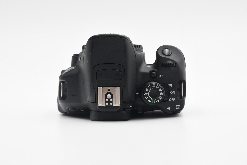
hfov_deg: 26.0
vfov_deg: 17.5
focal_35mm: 78
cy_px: 82
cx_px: 124
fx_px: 535
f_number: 8
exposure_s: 1/100
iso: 1600
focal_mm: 52
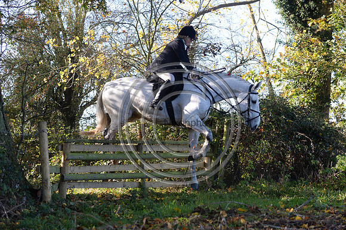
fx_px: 672
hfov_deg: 28.9
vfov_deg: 19.4
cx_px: 173
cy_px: 115
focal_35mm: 70
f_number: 4
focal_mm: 70
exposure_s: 1/1000
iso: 1000
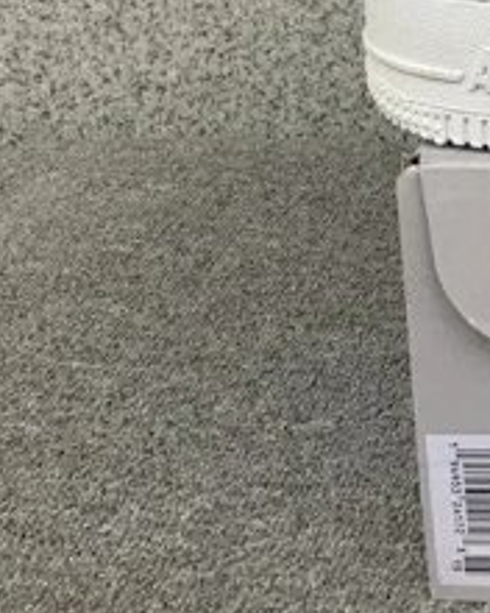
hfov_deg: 15.2
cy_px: 67
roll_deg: -0.9
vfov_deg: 21.3
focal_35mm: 88
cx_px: 866
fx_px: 1595
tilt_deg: -16.6
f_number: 2.4
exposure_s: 1/100
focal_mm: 3.3
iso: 40
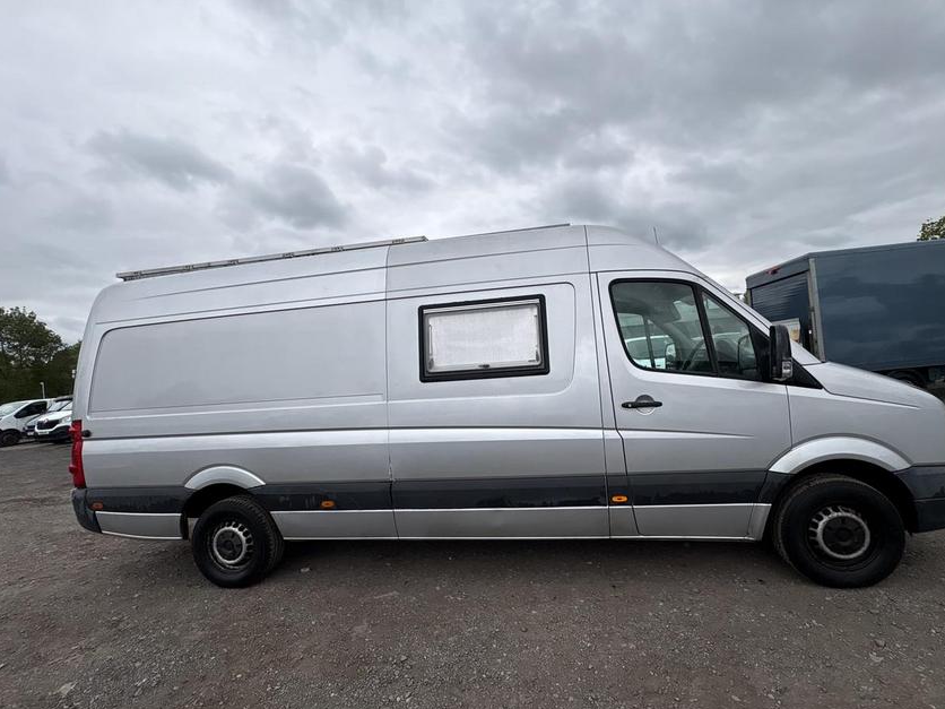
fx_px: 409
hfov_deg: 98.1
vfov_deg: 81.7
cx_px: 501
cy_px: 361
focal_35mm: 15
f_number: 2.2
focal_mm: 2.22
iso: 50
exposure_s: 1/1346
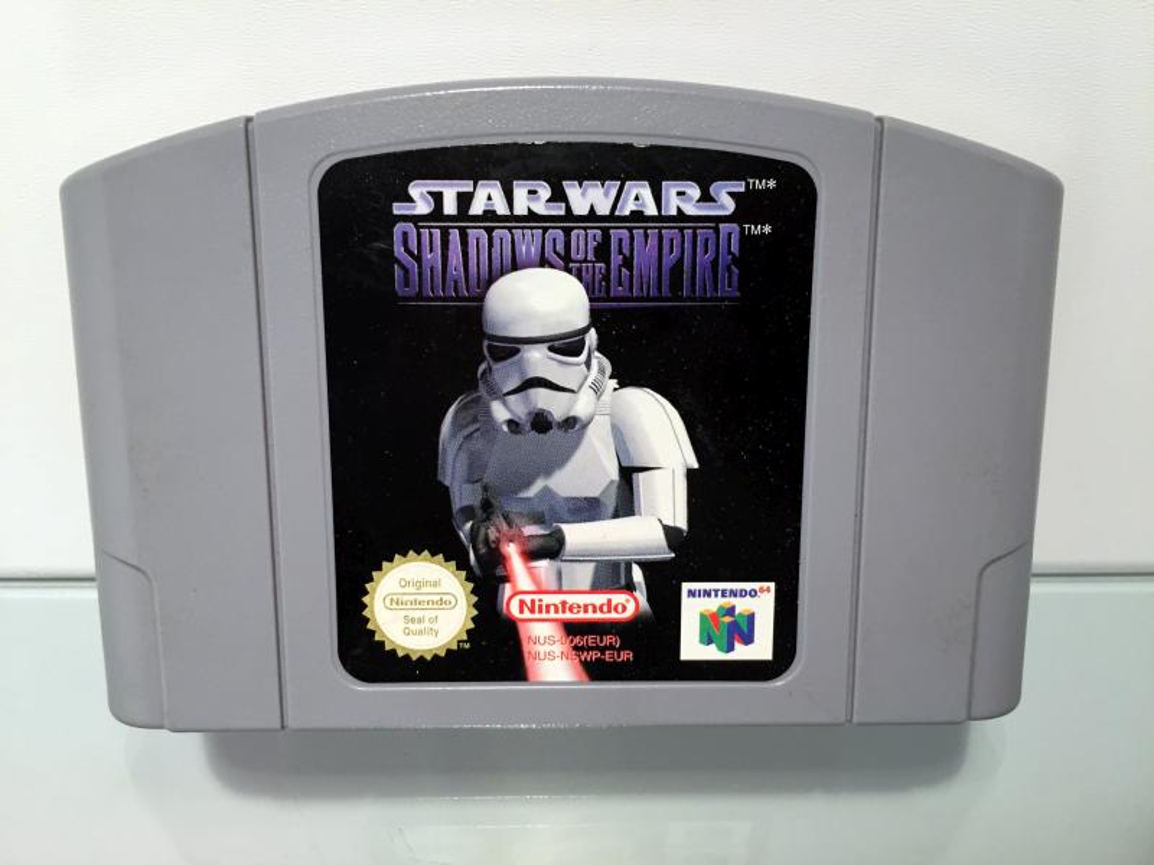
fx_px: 967
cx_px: 577
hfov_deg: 61.7
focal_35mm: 29
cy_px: 432
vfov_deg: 48.2
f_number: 2.2
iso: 64
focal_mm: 4.15
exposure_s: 1/33
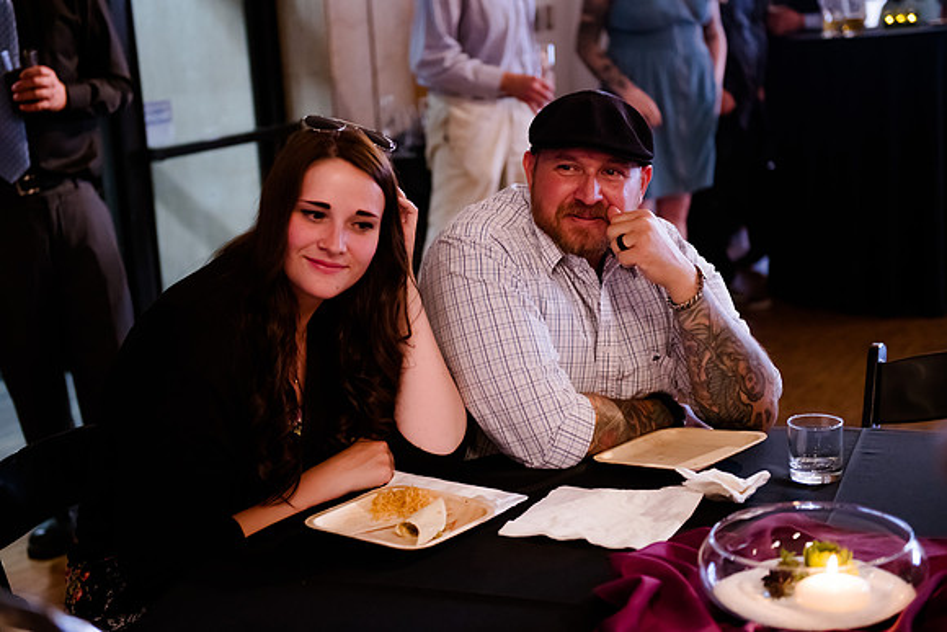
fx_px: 1632
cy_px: 316
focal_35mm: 62
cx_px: 474
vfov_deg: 21.9
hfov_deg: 32.4
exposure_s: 1/160
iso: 3200
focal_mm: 58
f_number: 2.8
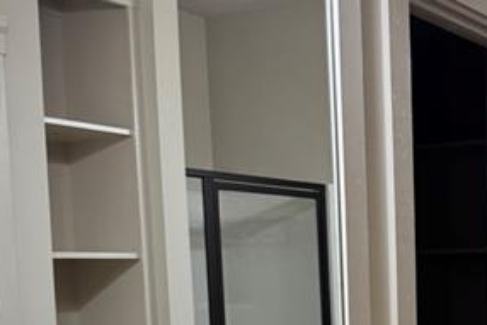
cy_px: 340
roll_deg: +1.4
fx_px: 907
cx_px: 470
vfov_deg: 19.6
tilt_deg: -4.8
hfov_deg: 28.5
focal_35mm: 67
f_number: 1.78
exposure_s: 1/120
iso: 80
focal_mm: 6.76
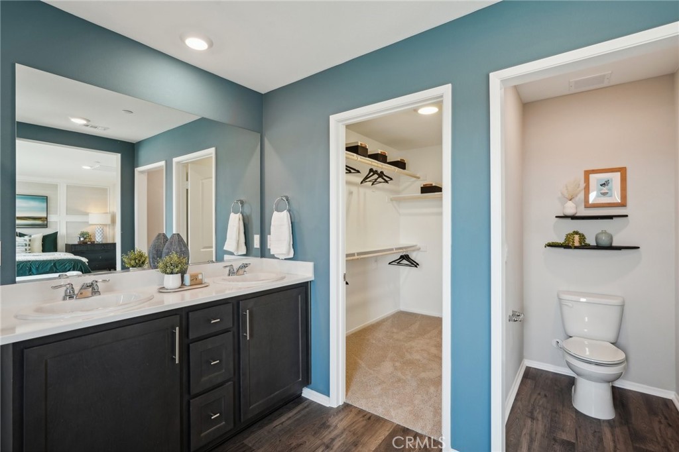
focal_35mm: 17
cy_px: 226
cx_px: 340
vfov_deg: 70.4
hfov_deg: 93.3
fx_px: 321
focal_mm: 17
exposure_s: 1/15
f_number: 8
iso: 400
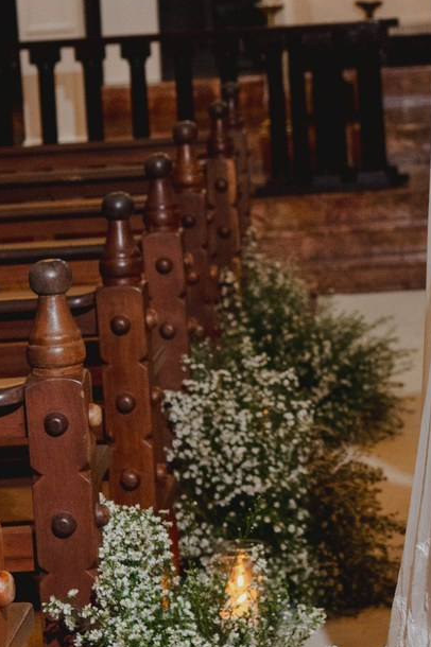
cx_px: 528
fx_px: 2643
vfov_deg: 13.8
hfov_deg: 9.2
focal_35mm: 147
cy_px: 41
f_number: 3.2
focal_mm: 35
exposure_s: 1/125
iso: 1250
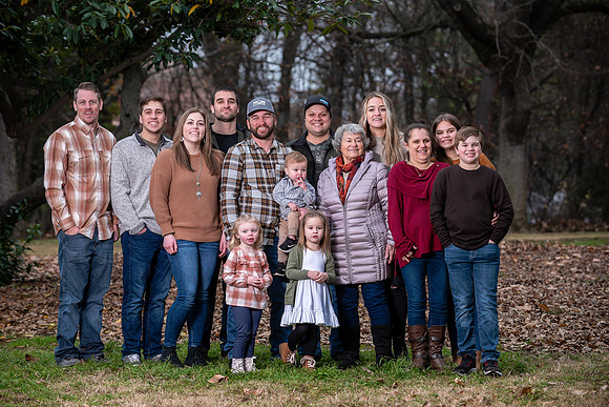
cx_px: 304
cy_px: 204
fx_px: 2115
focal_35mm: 125
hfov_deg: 16.4
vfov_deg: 11.0
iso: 200
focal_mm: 125
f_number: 4
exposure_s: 1/125
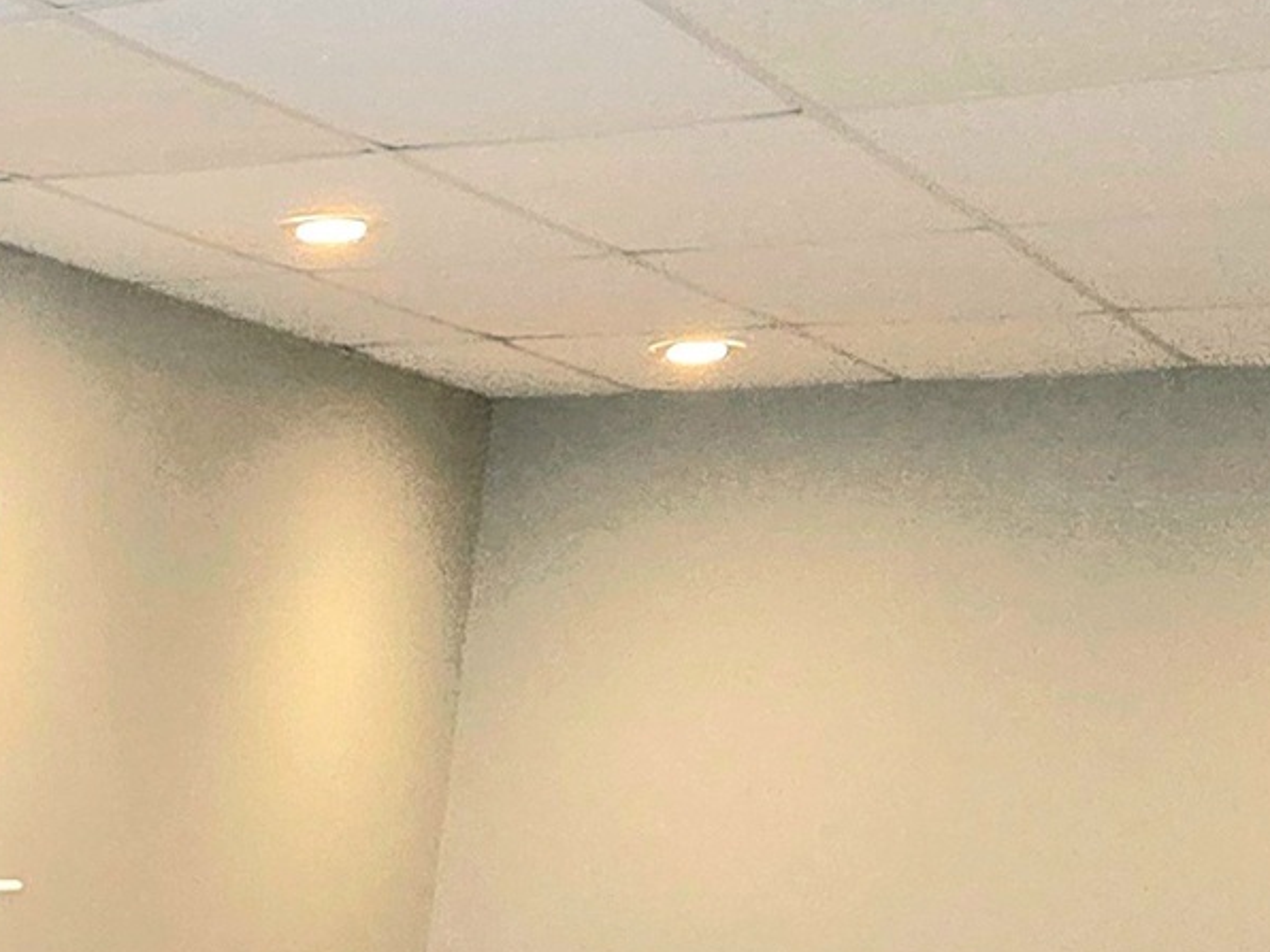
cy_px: 1079
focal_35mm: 67
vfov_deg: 20.8
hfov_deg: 22.7
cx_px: -710
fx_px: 2458
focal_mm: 2.2
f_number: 2.2
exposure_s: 1/60.2
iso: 320
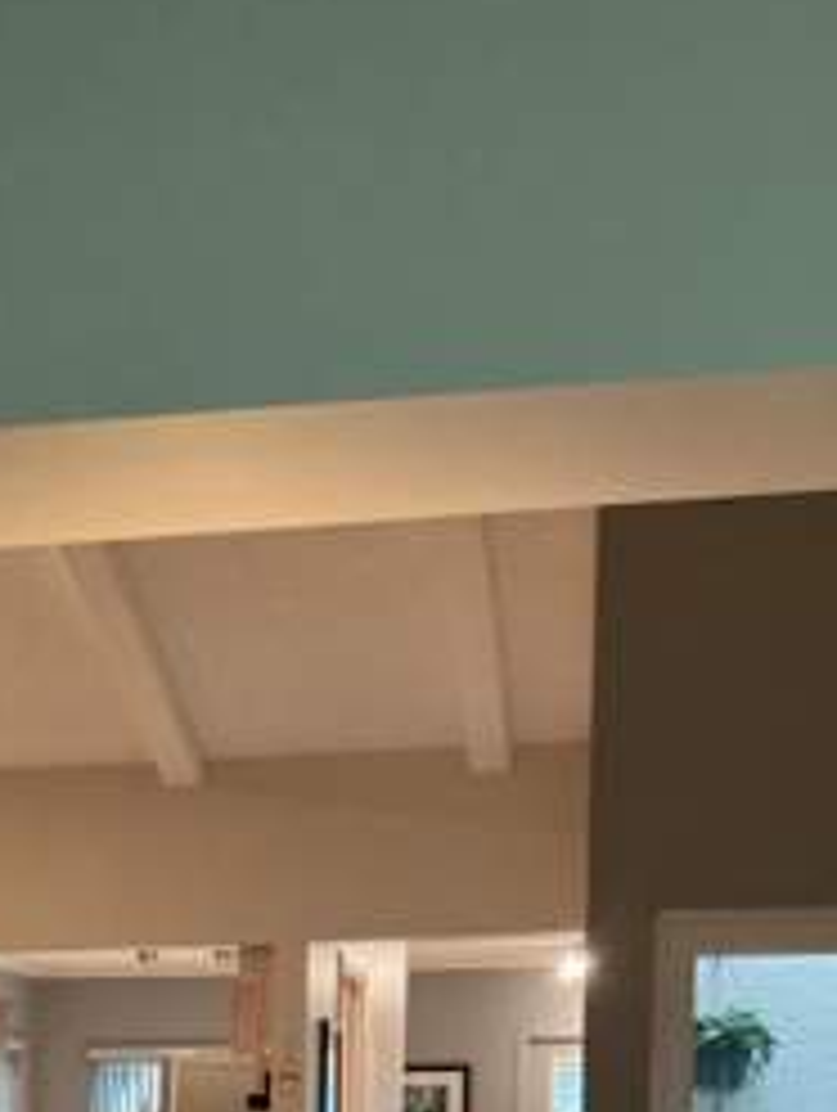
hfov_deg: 19.1
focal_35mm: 75
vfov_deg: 23.7
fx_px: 2412
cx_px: -22
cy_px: 1337
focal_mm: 3
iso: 250
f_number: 1.8
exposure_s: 1/60
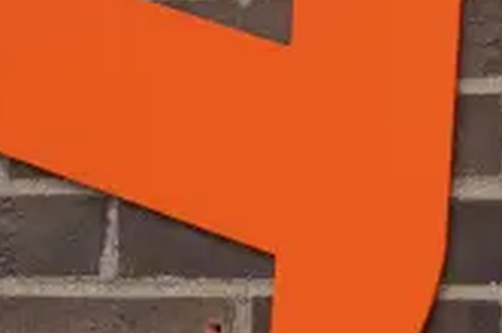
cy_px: -651
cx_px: 753
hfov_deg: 5.6
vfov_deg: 3.7
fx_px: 5038
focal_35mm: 362
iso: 500
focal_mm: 50
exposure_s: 1/2500
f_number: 2.8
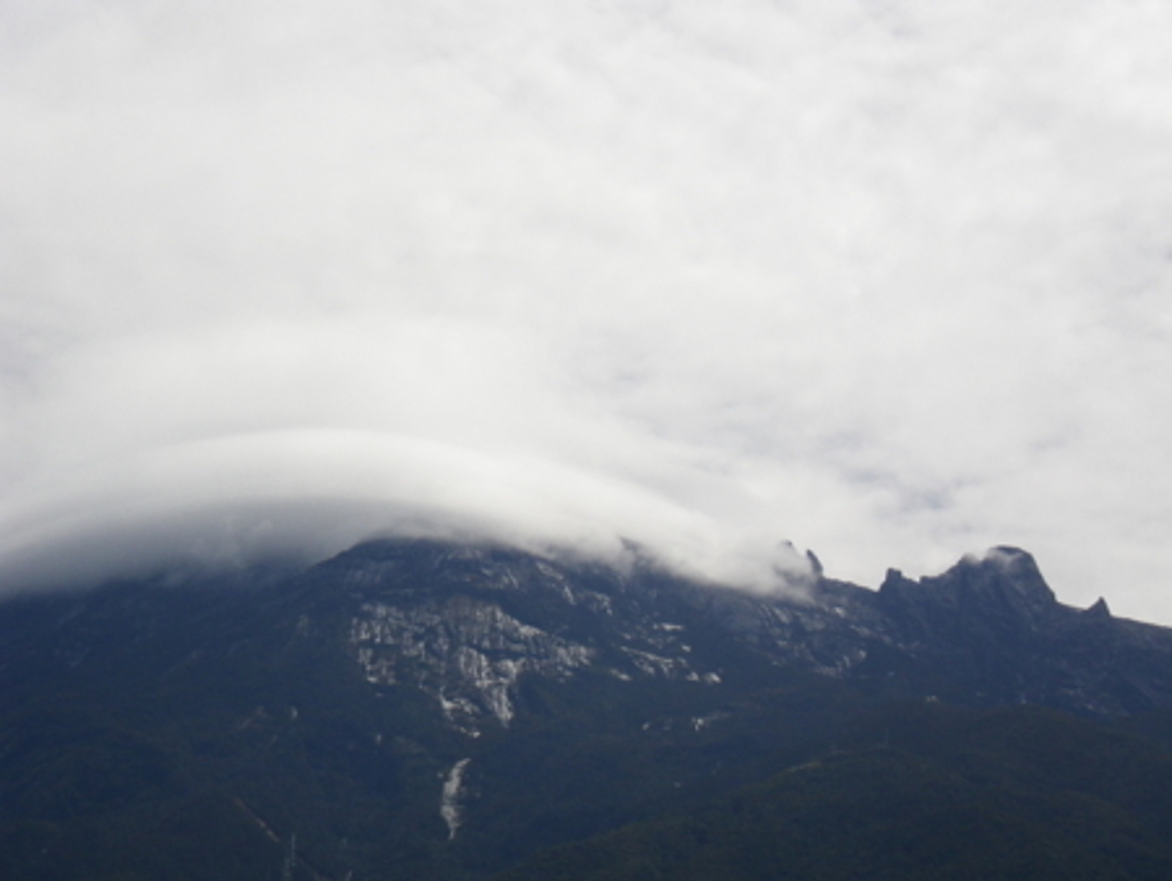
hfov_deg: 25.3
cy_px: 440
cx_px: 586
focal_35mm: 77
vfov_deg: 19.2
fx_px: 2608
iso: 80
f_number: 5.8
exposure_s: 1/800
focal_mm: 13.7
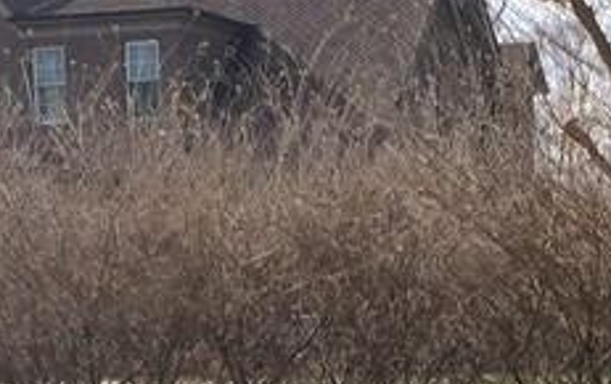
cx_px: 479
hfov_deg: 15.3
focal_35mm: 136
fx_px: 2267
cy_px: 742
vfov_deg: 9.1
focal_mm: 4.15
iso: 32
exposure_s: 1/1464
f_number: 2.2
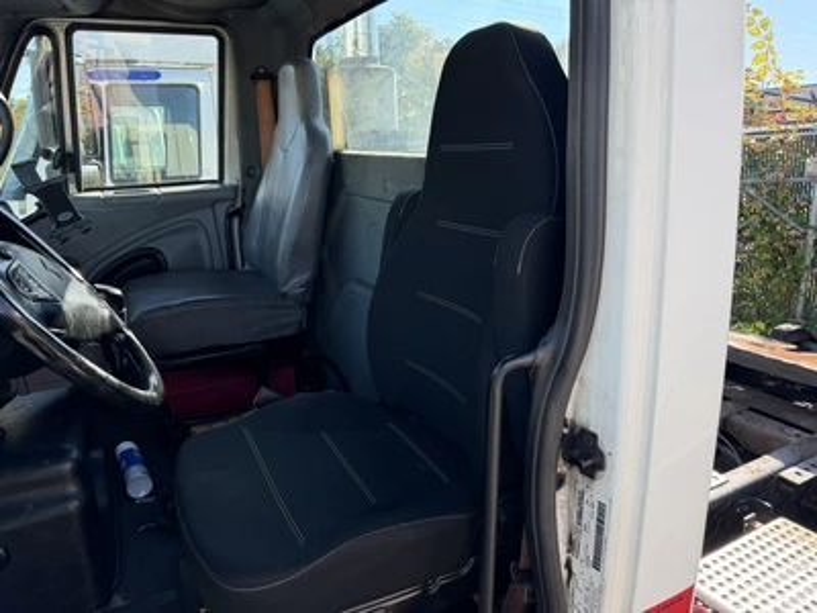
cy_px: 306
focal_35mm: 24
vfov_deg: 56.8
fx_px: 566
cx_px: 408
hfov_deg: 71.6
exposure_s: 1/943
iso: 100
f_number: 1.78
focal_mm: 6.76
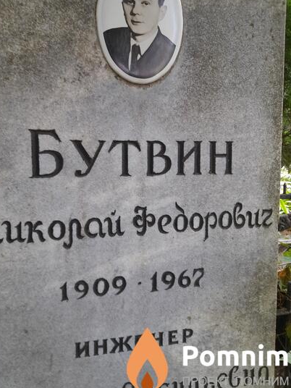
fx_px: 314
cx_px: 130
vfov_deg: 63.3
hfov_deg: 49.7
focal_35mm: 28
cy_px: 177
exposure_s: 1/50
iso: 50
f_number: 2
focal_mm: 4.6
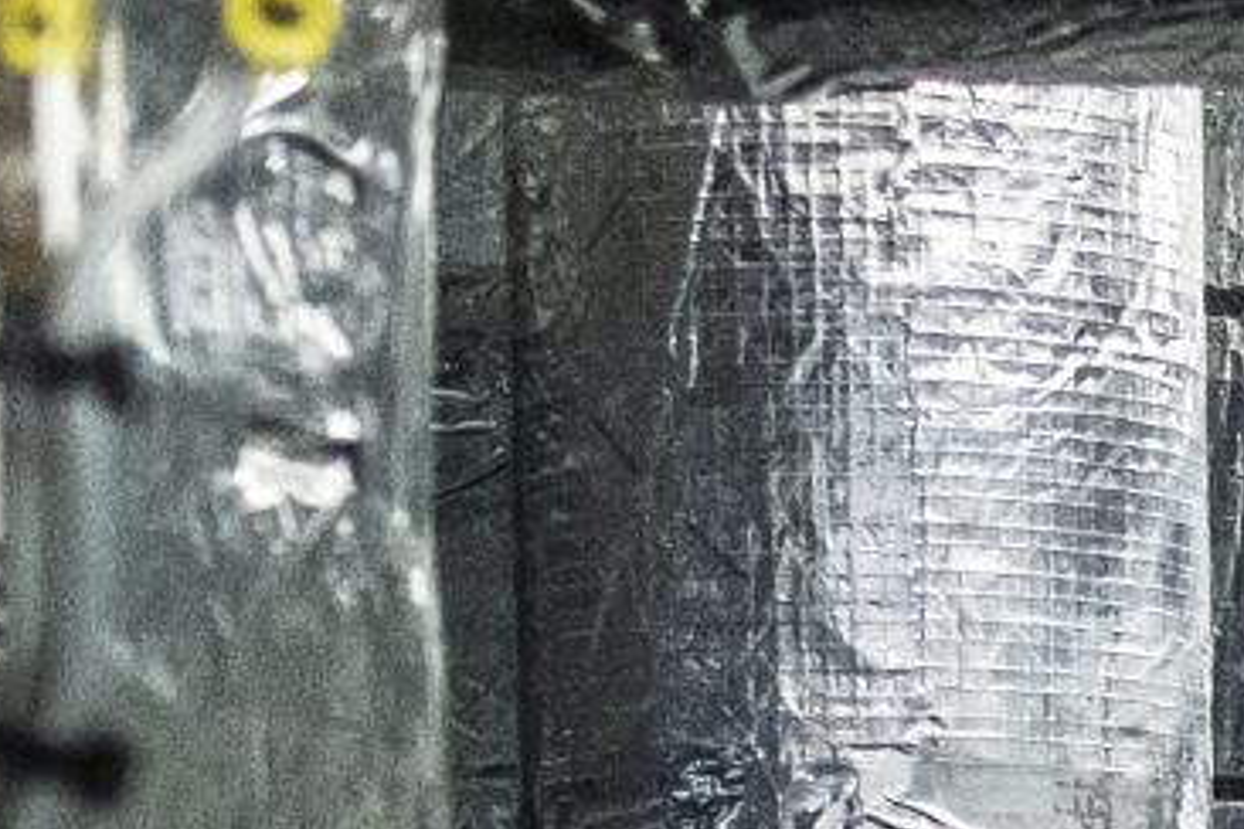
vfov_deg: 5.3
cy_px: 2404
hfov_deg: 7.2
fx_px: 8465
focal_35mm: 245
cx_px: 4082
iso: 3200
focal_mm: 23
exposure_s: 1/500
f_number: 3.2
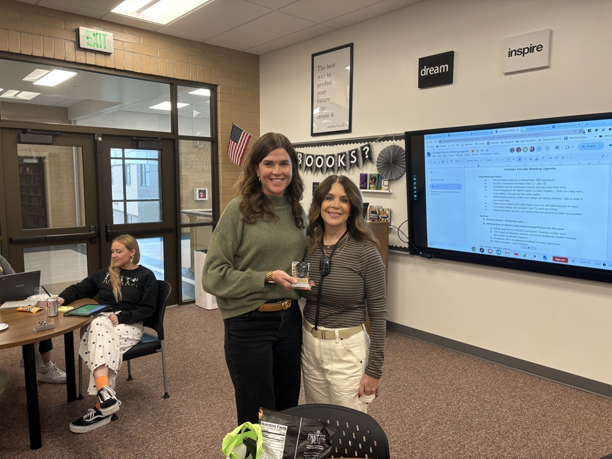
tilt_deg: -6.4
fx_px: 460
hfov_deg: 67.3
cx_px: 306
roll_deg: +0.0
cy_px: 230
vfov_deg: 53.1
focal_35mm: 26
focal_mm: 5.96
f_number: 1.6
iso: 125
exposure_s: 1/90
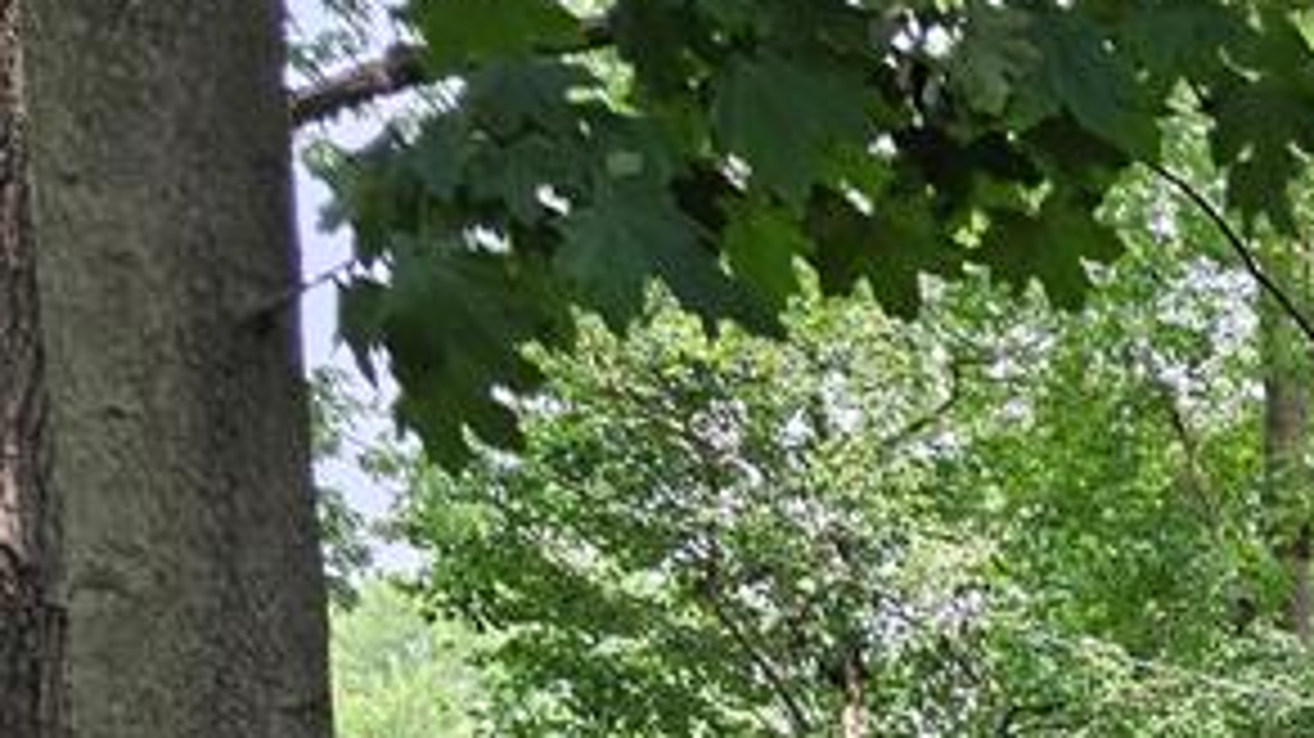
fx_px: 3065
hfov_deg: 19.4
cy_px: 1480
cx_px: 2232
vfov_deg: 12.2
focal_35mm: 88
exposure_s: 1/207
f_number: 1.7
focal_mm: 6.3
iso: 25
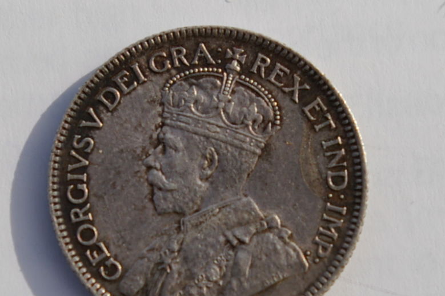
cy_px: 189
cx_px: 203
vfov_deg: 15.7
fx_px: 1070
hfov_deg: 23.5
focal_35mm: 87
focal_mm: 45
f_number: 8
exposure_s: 1/640
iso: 200
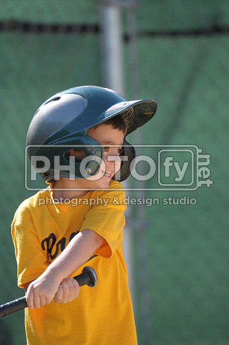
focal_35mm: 420
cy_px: 172
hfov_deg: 3.3
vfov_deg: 4.9
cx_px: 114
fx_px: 4019
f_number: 4
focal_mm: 280
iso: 640
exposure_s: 1/2000
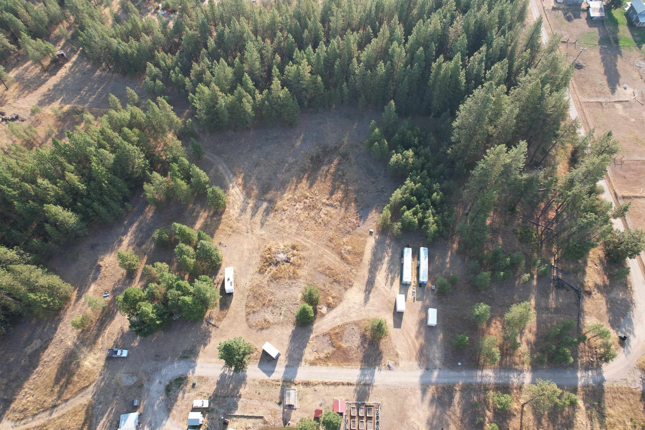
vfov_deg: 57.2
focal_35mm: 22
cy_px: 215
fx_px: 394
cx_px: 322
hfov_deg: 78.6
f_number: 2.8
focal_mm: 8.38
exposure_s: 1/500
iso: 130
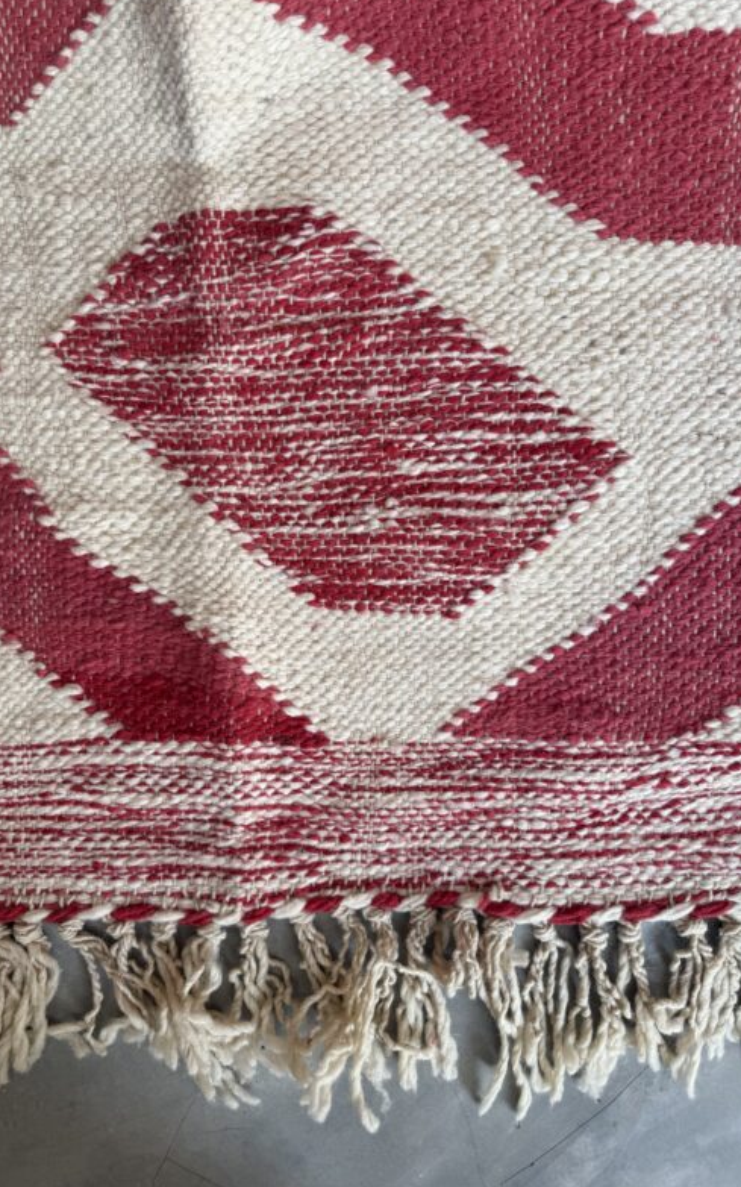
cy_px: 585
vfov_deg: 70.4
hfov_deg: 47.4
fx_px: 841
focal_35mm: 26
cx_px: 318
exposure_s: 1/383
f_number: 1.78
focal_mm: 6.76
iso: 80
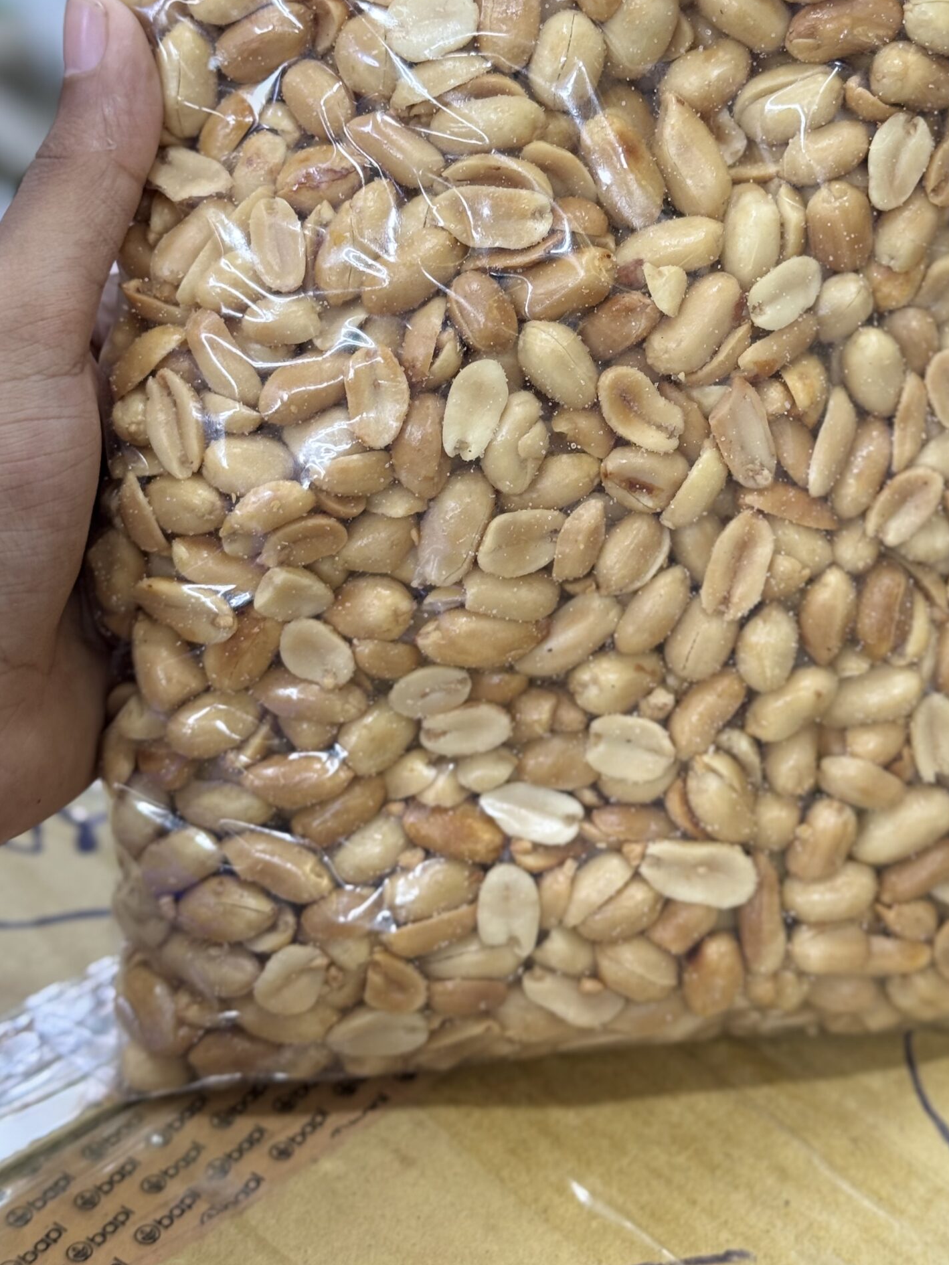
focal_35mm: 65
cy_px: 441
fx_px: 2375
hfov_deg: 22.5
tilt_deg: -28.5
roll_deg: -2.6
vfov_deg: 29.6
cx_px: 599
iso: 50
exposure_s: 1/50
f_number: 1.78
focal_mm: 6.76
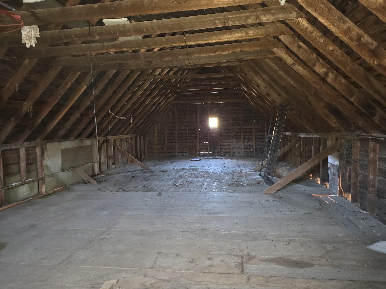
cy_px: 144
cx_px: 193
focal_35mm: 23
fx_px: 256
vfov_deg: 58.9
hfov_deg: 73.9
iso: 1000
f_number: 1.7
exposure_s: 1/12
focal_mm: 6.25
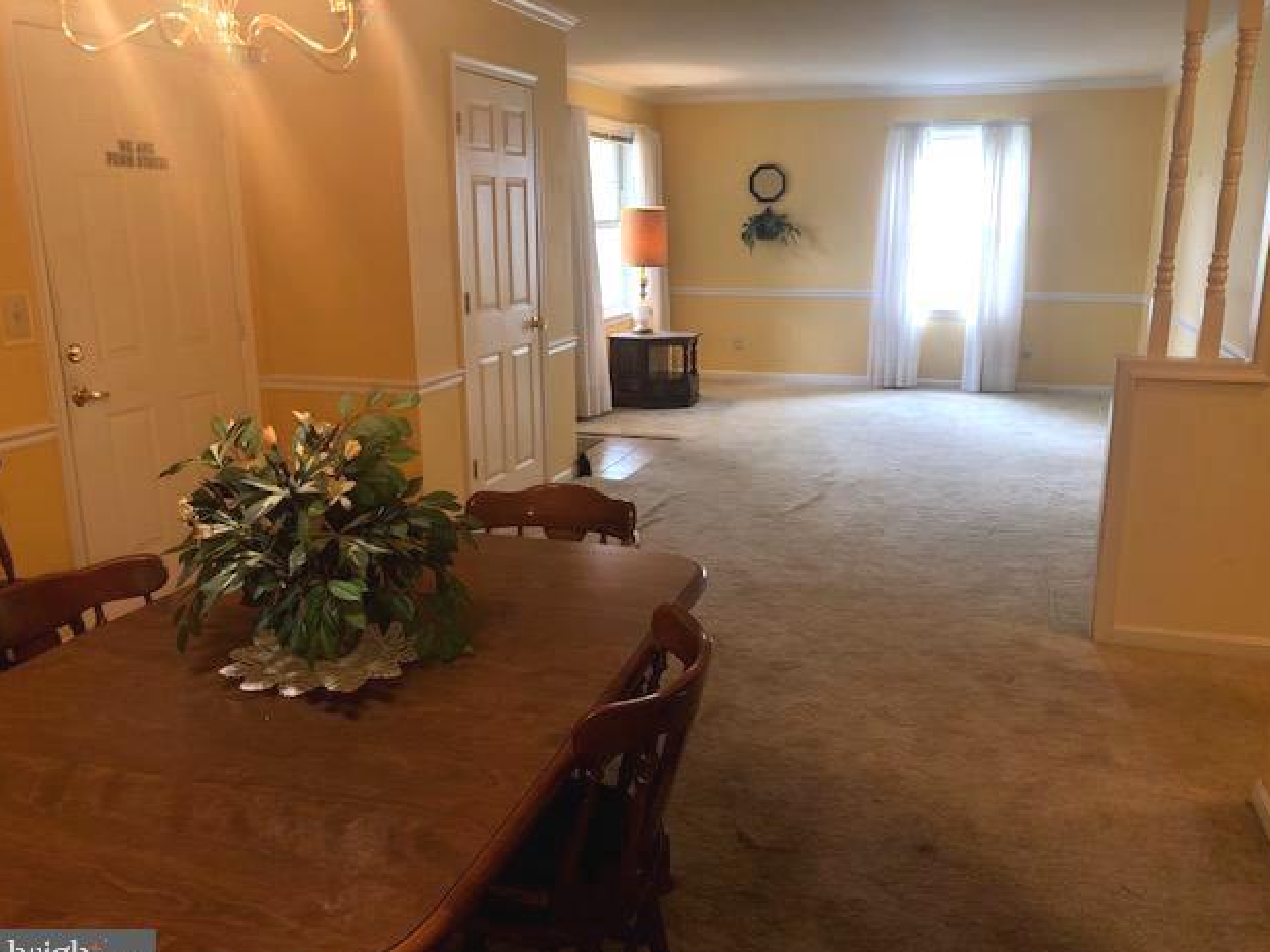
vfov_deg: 48.2
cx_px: 653
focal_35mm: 29
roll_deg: +0.0
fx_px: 1064
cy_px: 489
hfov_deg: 61.7
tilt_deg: -14.8
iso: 25
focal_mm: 3.99
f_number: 1.8
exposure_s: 1/15
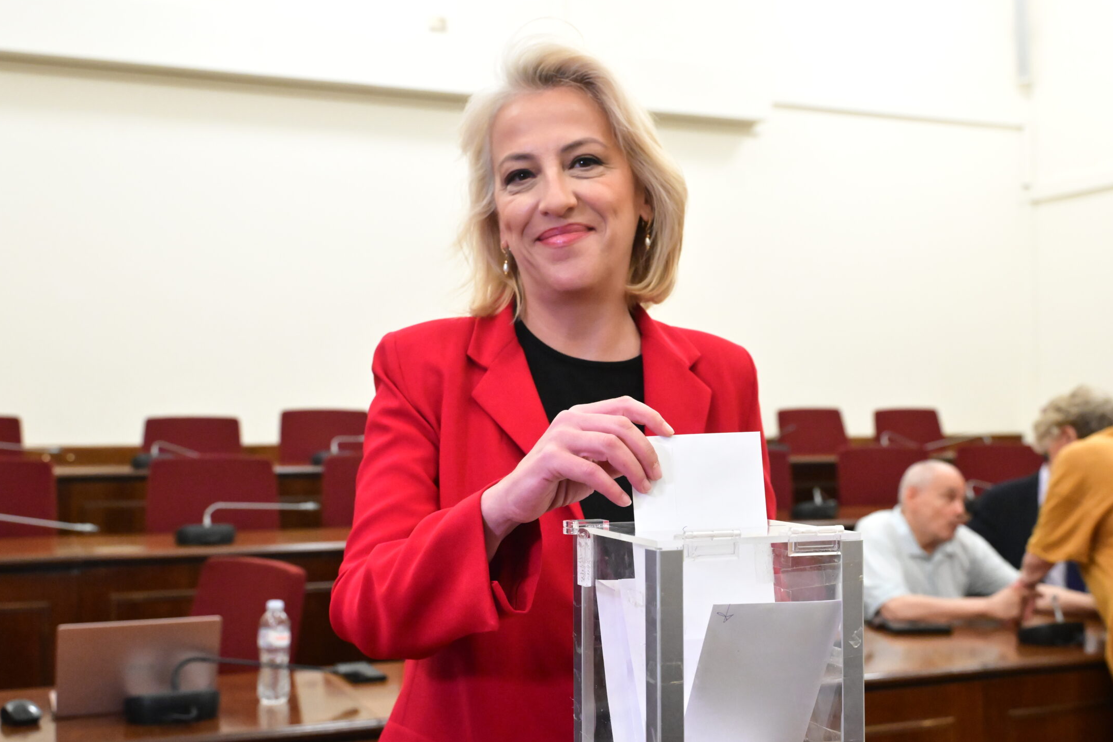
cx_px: 565
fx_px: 1360
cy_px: 393
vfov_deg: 30.5
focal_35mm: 44
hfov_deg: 44.5
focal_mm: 37
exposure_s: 1/250
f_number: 4.5
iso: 8000
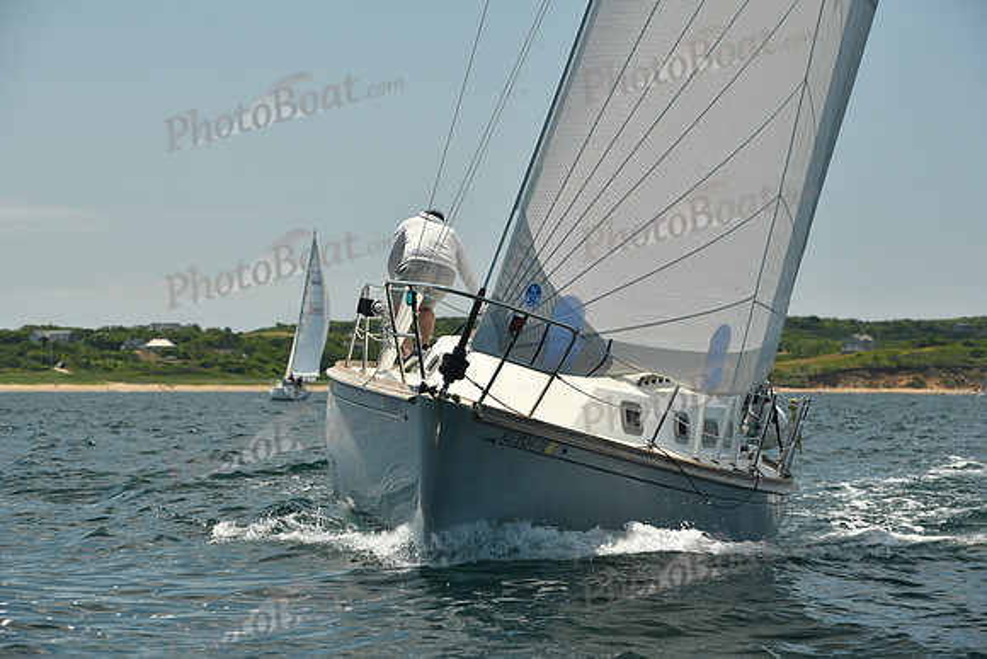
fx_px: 3565
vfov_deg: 10.6
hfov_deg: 15.8
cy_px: 330
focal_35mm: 130
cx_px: 494
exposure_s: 1/640
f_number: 8
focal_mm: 130
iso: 320
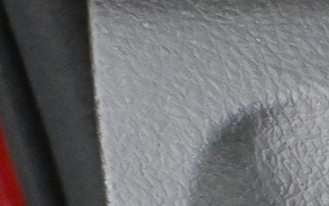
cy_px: 459
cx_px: 585
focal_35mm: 254
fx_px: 2277
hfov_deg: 8.0
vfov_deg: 5.0
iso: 12800
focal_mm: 30
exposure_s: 1/60
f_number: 4.8
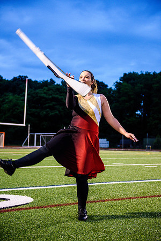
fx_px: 369
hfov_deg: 24.6
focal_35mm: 55
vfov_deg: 36.2
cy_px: 120
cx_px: 80
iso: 1600
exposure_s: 1/250
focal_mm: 55
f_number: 3.2
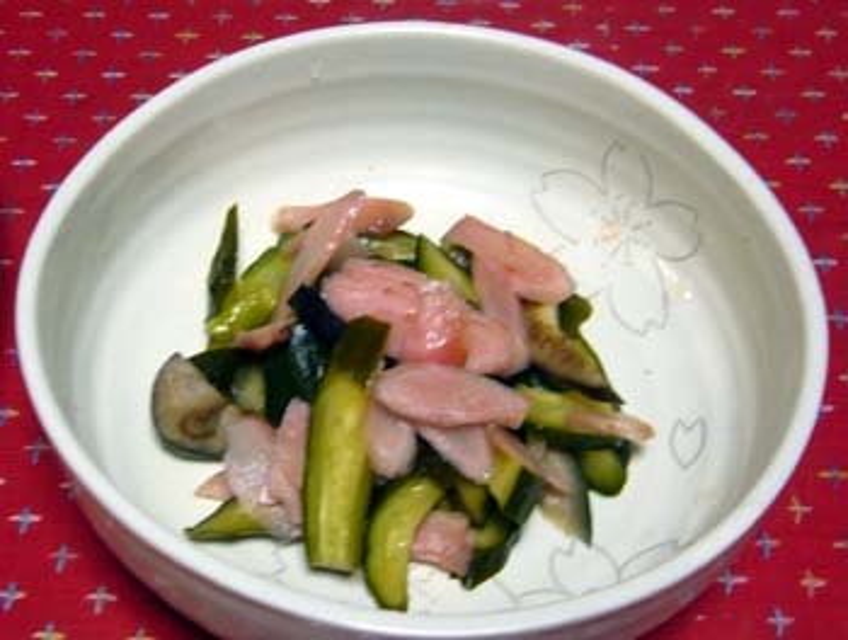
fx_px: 859
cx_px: 424
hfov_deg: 52.5
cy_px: 320
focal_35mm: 35
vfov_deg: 40.8
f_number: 2.8
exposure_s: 1/8
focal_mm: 5.8
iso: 80
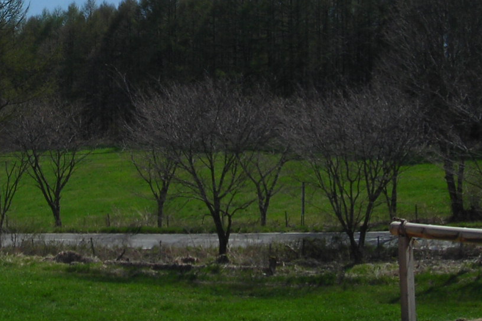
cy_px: -52
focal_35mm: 99
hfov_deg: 20.5
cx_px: 128
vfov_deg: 13.5
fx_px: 1325
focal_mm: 6.3
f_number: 6.4
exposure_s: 1/300
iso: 50
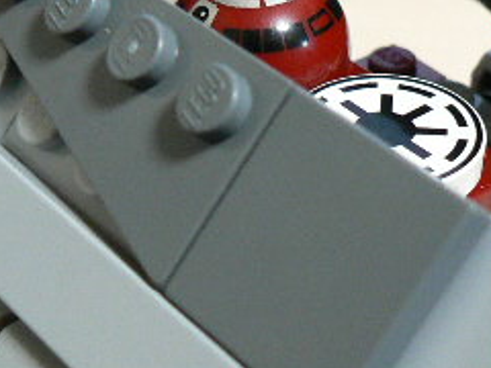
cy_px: 260
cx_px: 252
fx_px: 1362
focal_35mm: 96
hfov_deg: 20.4
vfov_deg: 15.4
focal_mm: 6
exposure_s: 1/10
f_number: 2.8
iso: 200
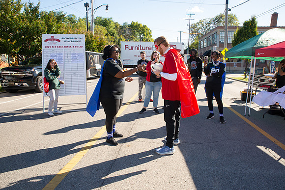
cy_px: 95
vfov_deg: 53.2
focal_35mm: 24
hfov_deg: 73.7
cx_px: 142
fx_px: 190
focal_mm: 24
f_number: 16
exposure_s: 1/160
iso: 800
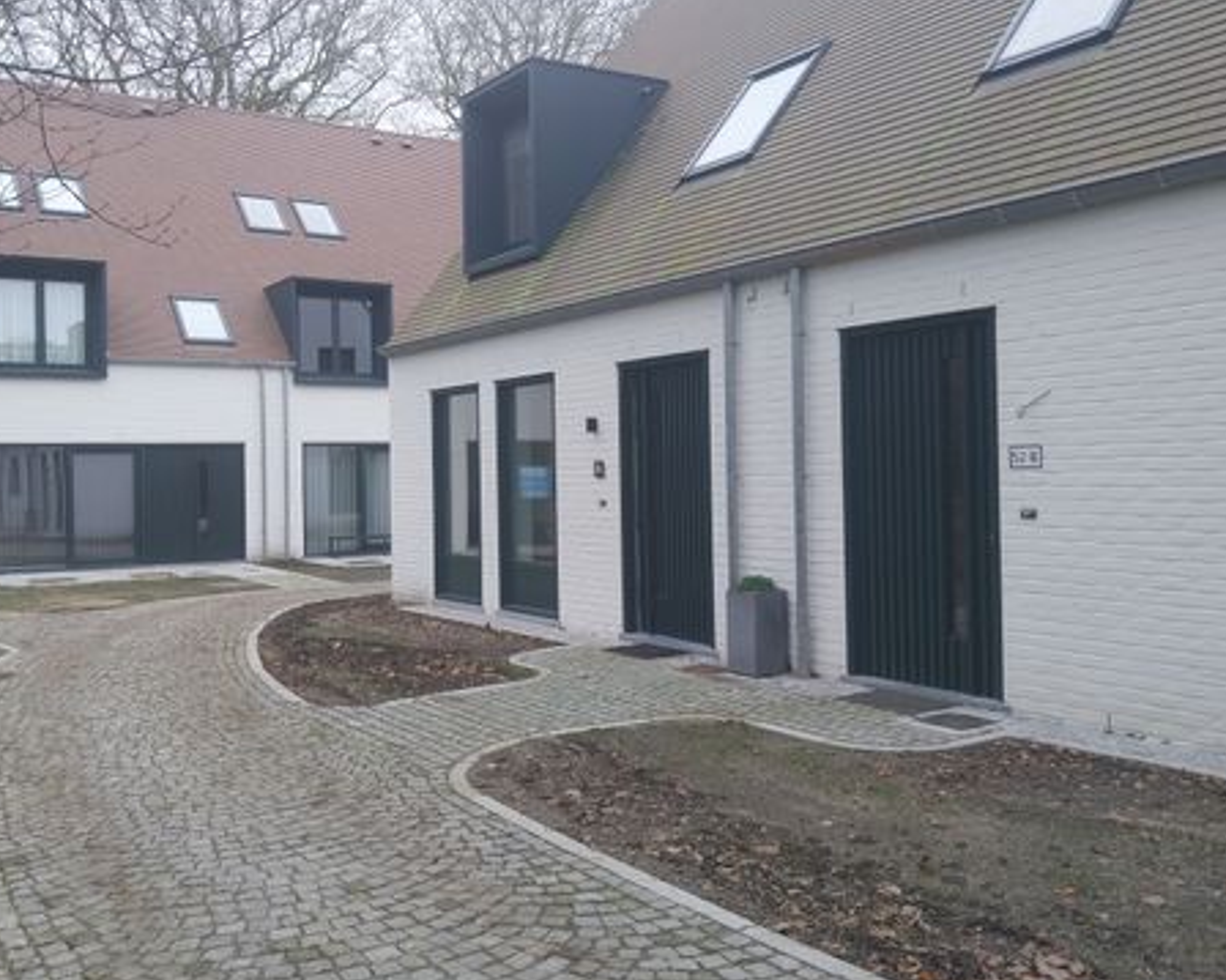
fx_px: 1233
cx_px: 514
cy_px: 493
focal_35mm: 34
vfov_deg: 43.3
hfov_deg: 52.6
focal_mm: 4
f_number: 1.8
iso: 32
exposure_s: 1/50
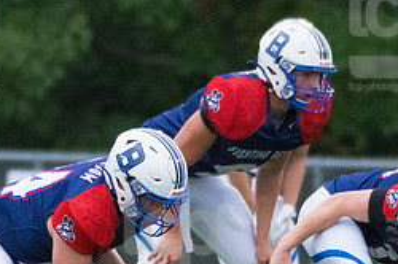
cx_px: 172
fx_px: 13073
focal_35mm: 1184
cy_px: 254
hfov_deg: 1.7
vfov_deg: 1.2
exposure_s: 1/2000
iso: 6400
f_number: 5.6
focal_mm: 340
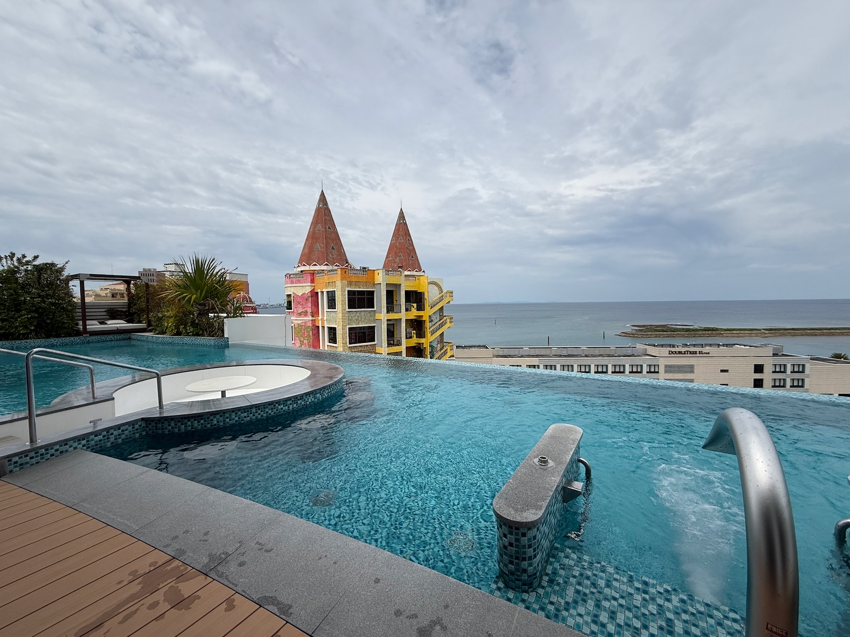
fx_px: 344
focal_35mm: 14
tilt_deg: -2.6
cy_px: 318
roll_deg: +0.8
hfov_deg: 102.1
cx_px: 425
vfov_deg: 85.7
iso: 50
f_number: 2.2
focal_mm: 2.22
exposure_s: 1/5155
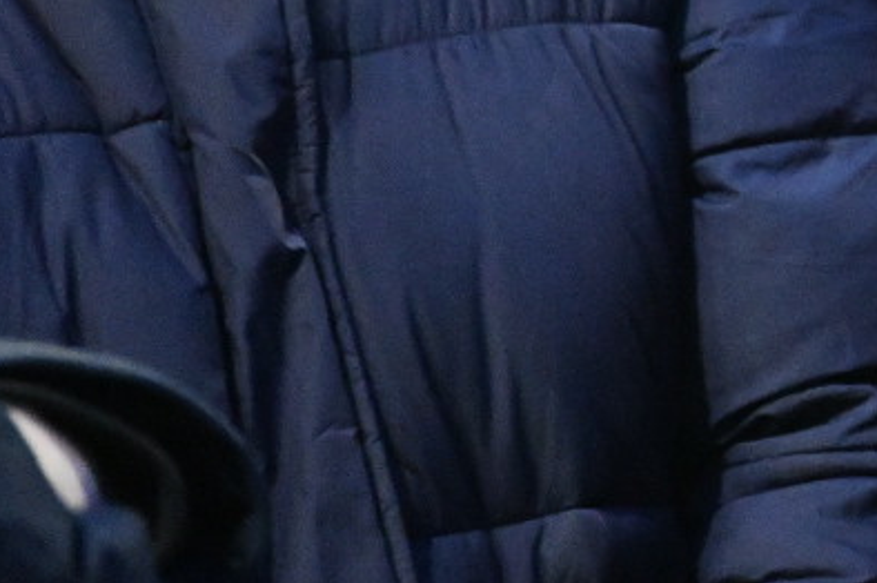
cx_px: 1758
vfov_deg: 1.8
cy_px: -387
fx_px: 18036
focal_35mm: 741
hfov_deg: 2.8
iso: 6400
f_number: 3.2
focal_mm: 180
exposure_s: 1/100
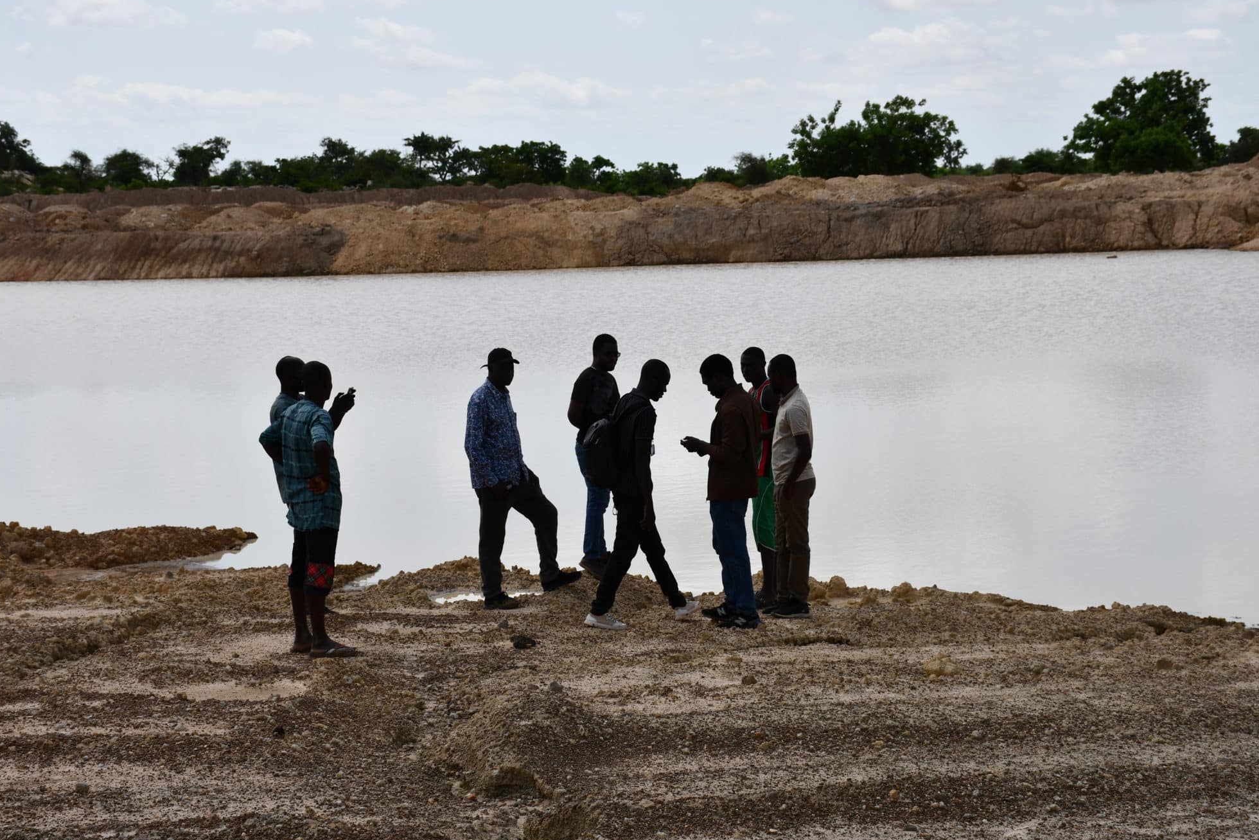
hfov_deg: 28.8
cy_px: 423
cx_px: 622
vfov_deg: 19.5
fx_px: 2448
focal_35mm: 70
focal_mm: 45
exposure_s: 1/400
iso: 100
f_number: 10
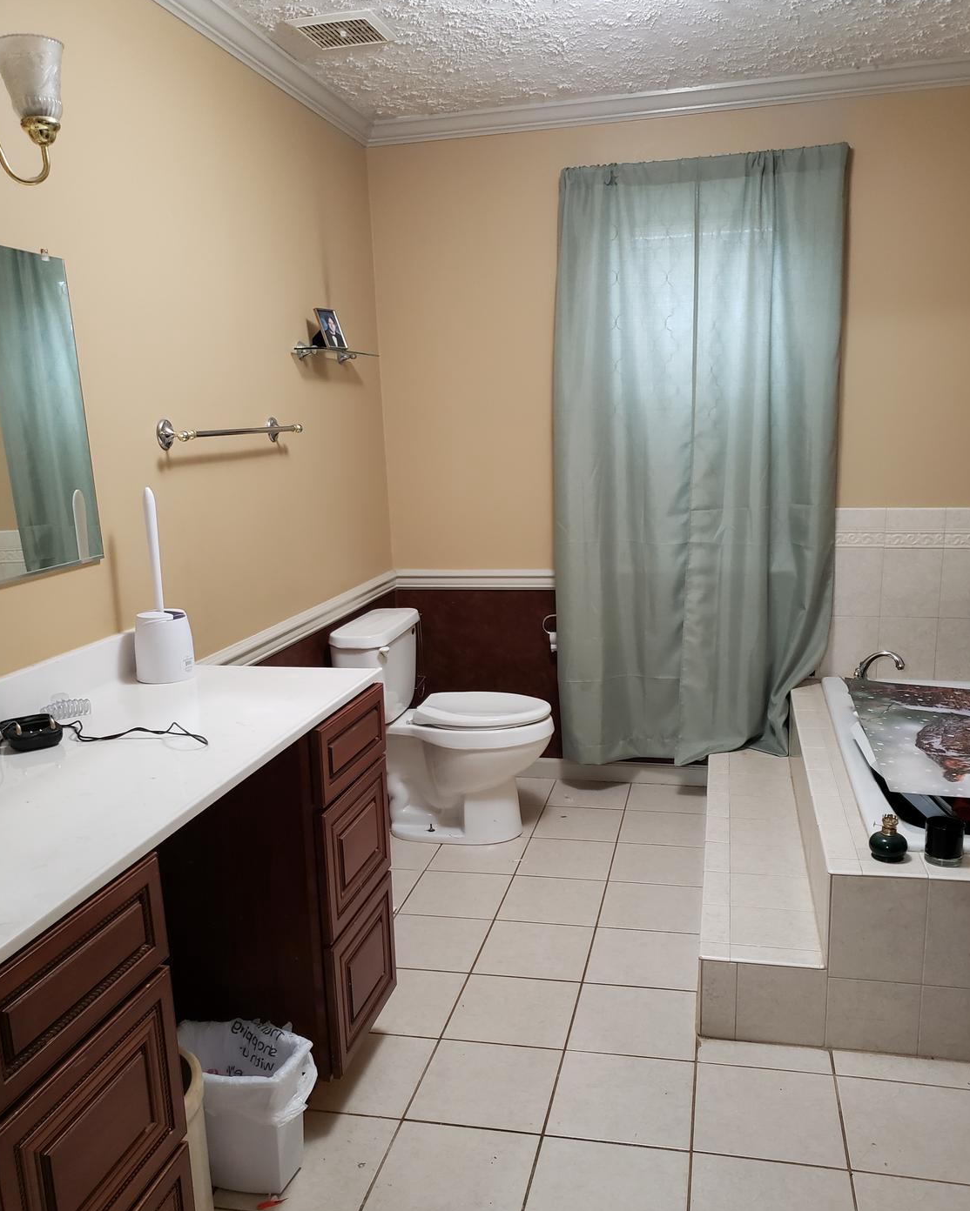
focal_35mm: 28
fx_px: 1005
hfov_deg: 51.5
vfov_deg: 62.2
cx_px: 480
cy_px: 636
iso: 320
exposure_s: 1/40
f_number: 1.5
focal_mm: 4.3
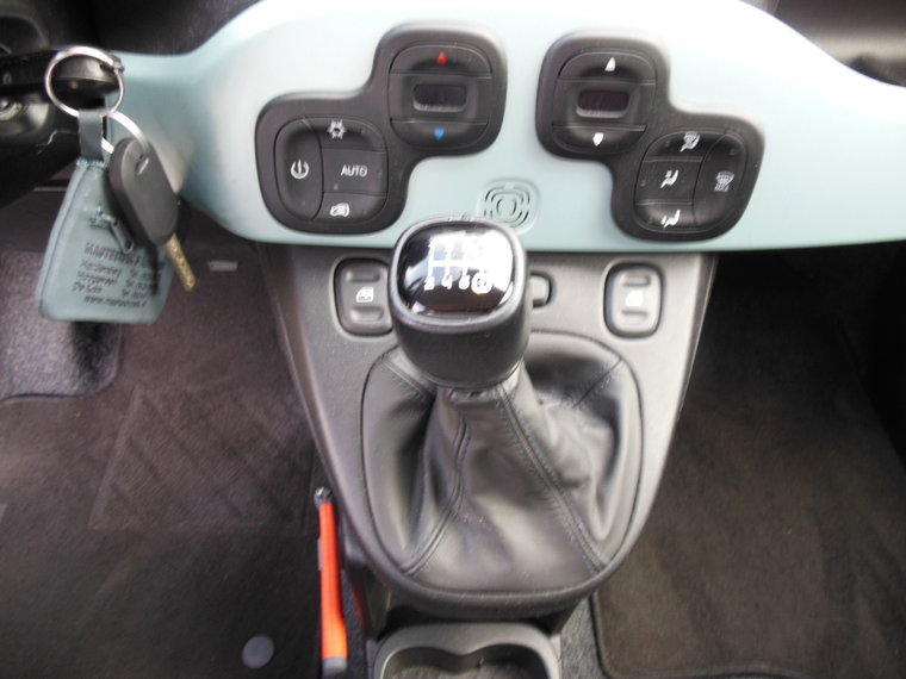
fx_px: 654
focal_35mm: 25
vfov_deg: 54.9
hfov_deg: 69.4
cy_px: 340
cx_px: 453
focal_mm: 4.5
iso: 125
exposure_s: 1/30
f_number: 3.2
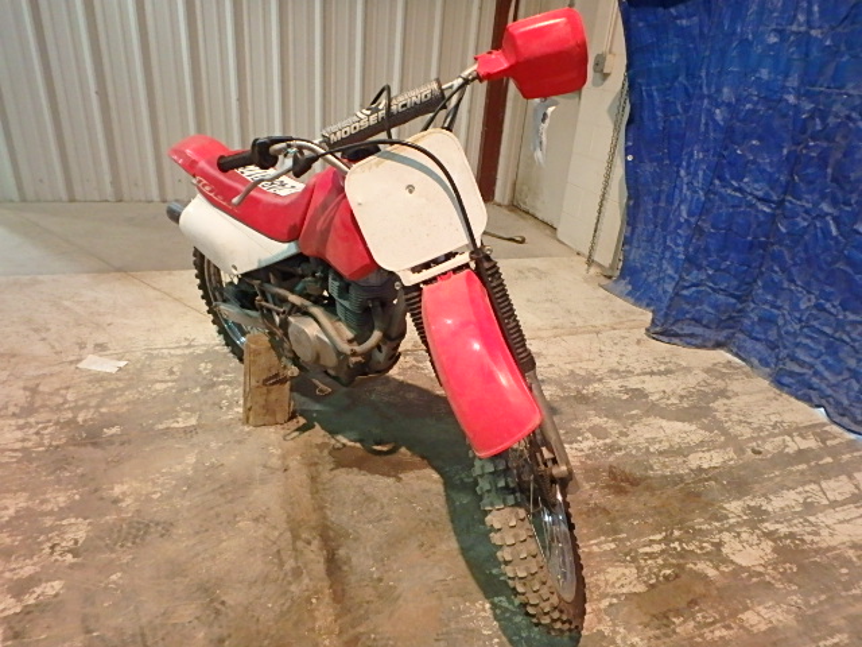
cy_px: 324
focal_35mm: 21
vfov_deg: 63.4
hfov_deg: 79.0
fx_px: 523
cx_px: 431
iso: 800
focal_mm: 3.7
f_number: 3.5
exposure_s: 1/20
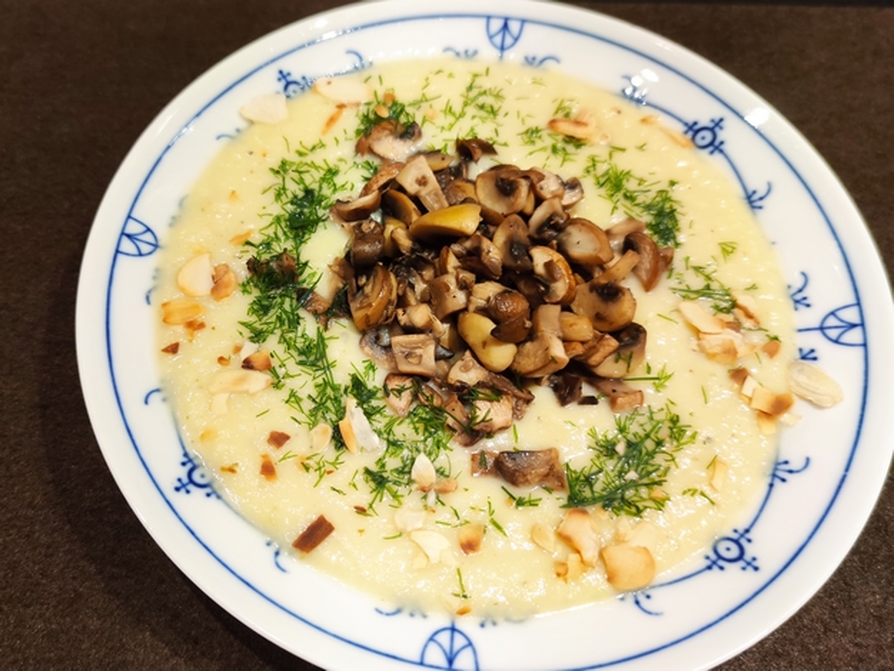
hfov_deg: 71.6
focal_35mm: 24
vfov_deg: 56.8
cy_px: 336
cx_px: 447
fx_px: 620
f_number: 1.69
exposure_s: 1/33
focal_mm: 6.72
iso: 562
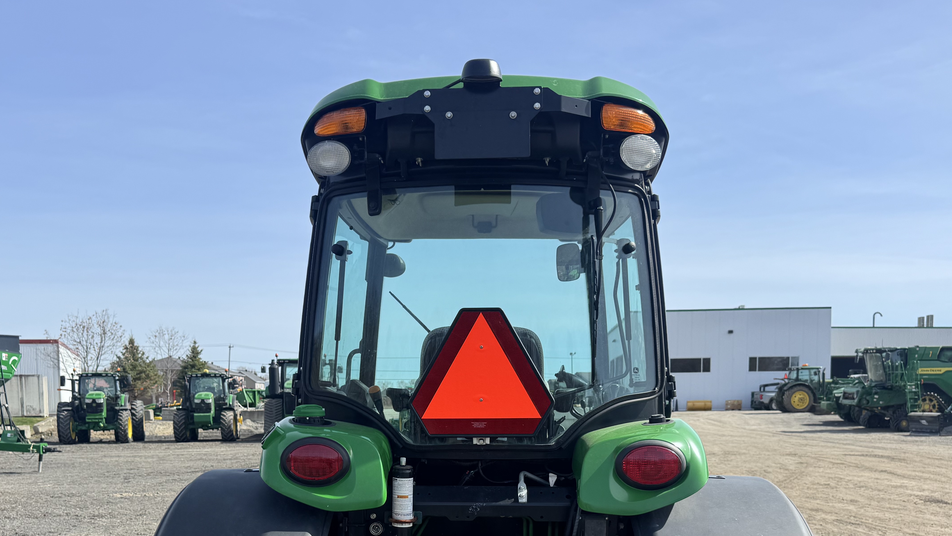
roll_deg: +0.7
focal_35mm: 35
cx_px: 446
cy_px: 468
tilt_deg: -2.4
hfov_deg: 56.6
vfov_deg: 32.3
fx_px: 883
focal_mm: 6.76
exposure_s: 1/4049
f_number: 1.78
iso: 80
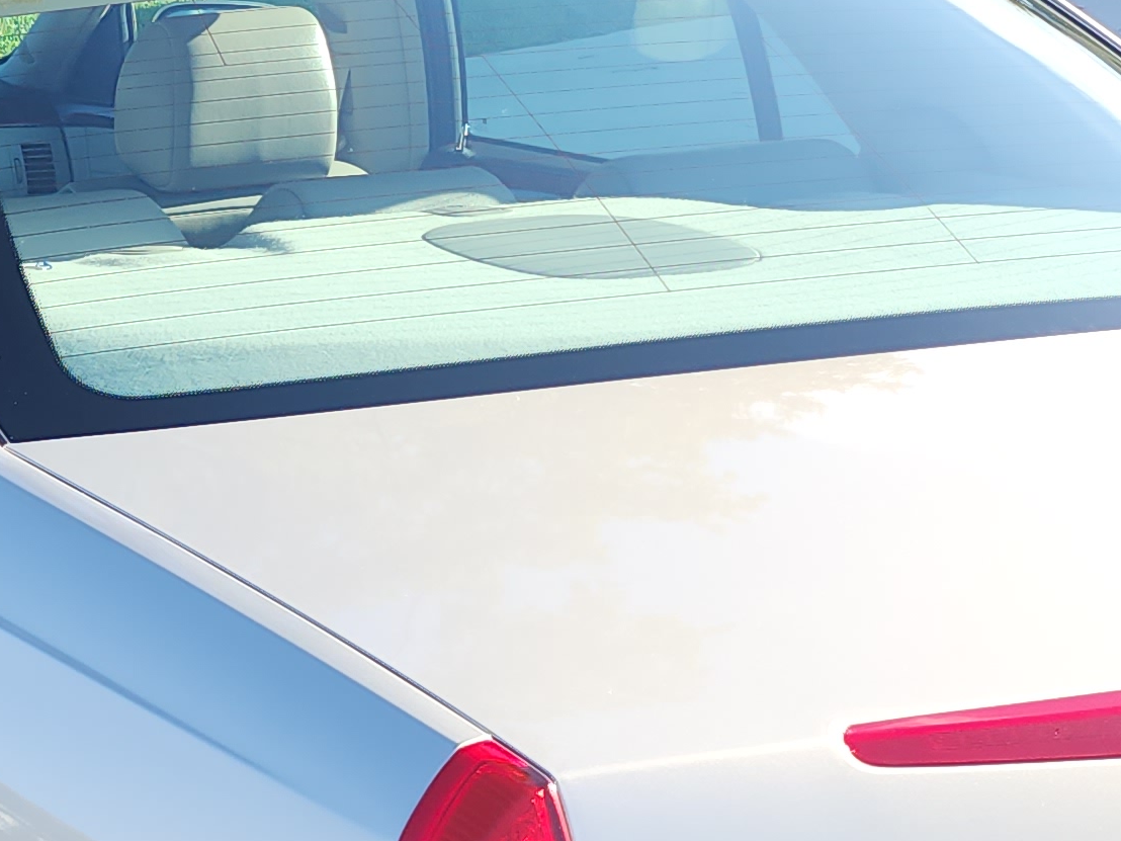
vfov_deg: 17.4
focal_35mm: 83
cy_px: 828
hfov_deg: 20.6
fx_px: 2688
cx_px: -499
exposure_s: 1/194
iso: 12
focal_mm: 6.4
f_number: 1.8
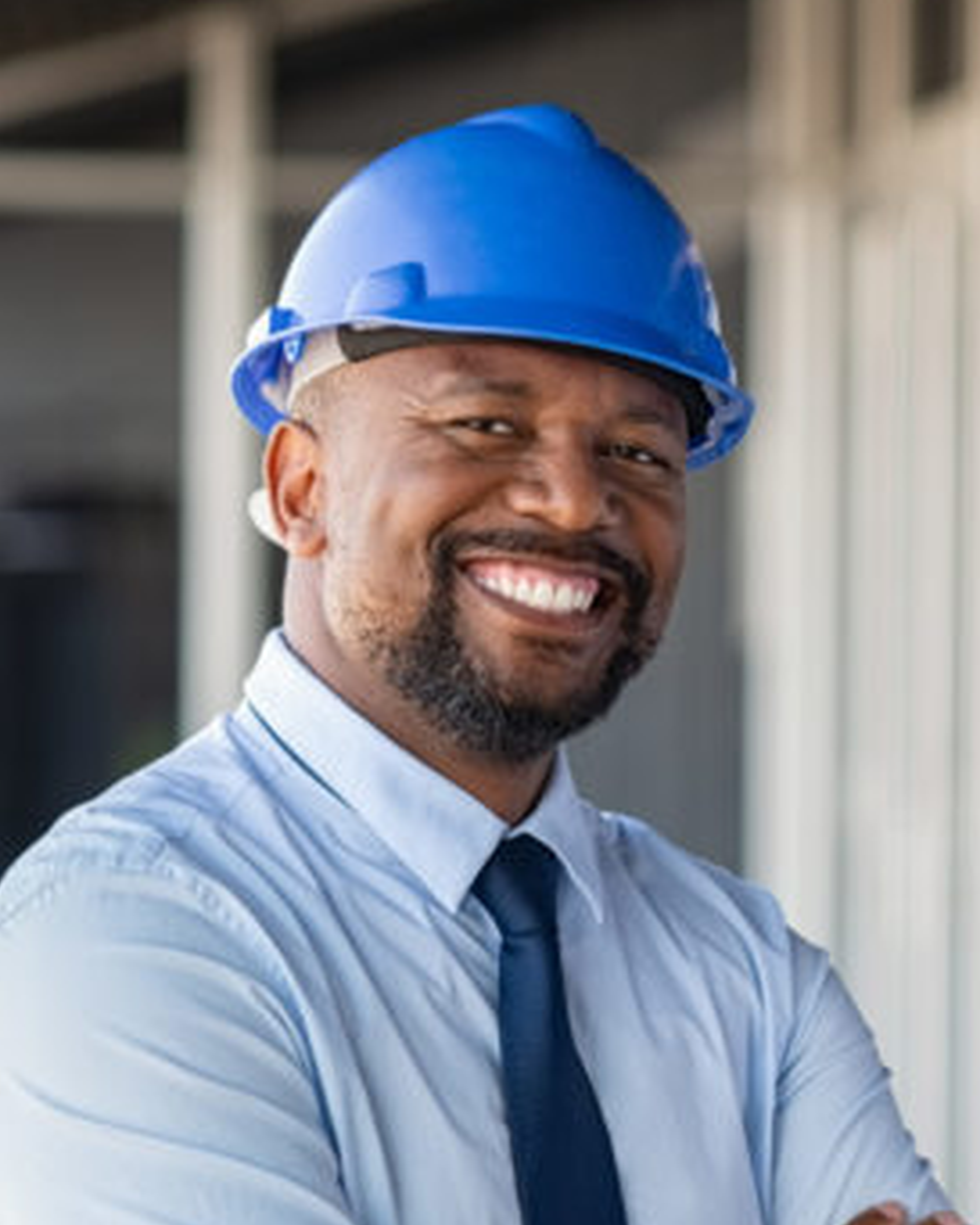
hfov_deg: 5.8
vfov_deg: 7.3
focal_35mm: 266
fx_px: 9640
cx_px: 169
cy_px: 895
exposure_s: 1/400
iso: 250
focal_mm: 105
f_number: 3.2
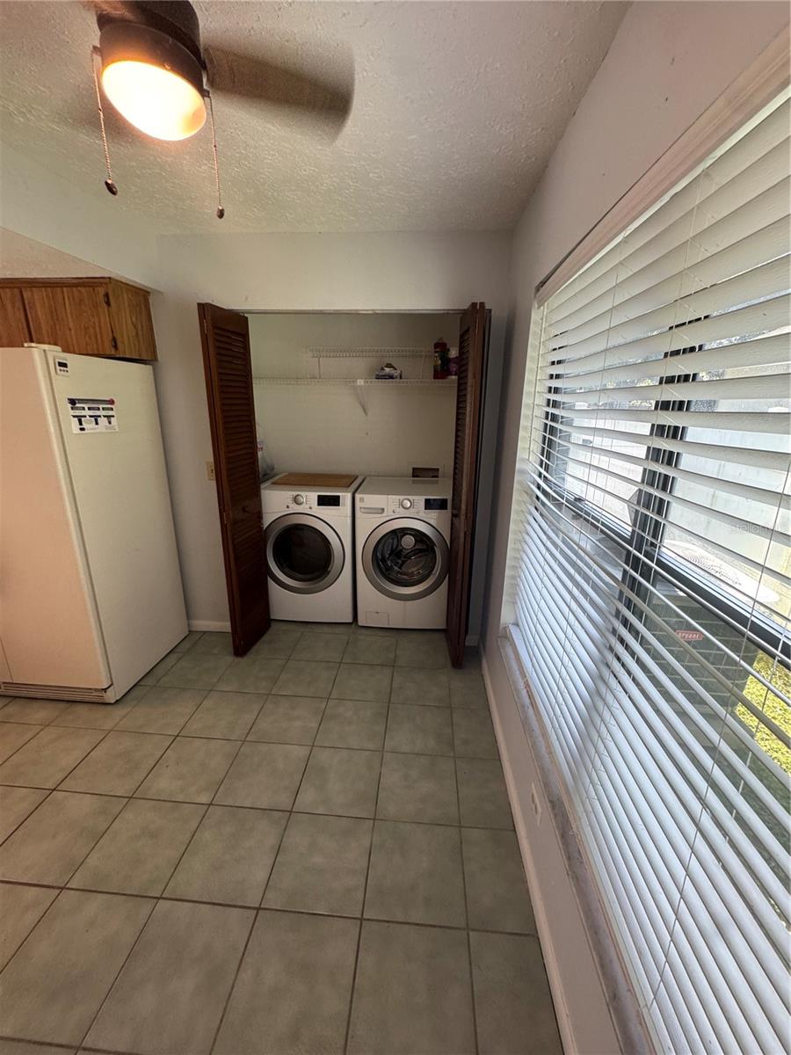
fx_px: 427
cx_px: 396
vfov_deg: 102.1
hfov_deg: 85.7
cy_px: 528
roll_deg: +0.4
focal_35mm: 14
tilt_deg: -15.0
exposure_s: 1/60
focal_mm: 2.22
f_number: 2.2
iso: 200
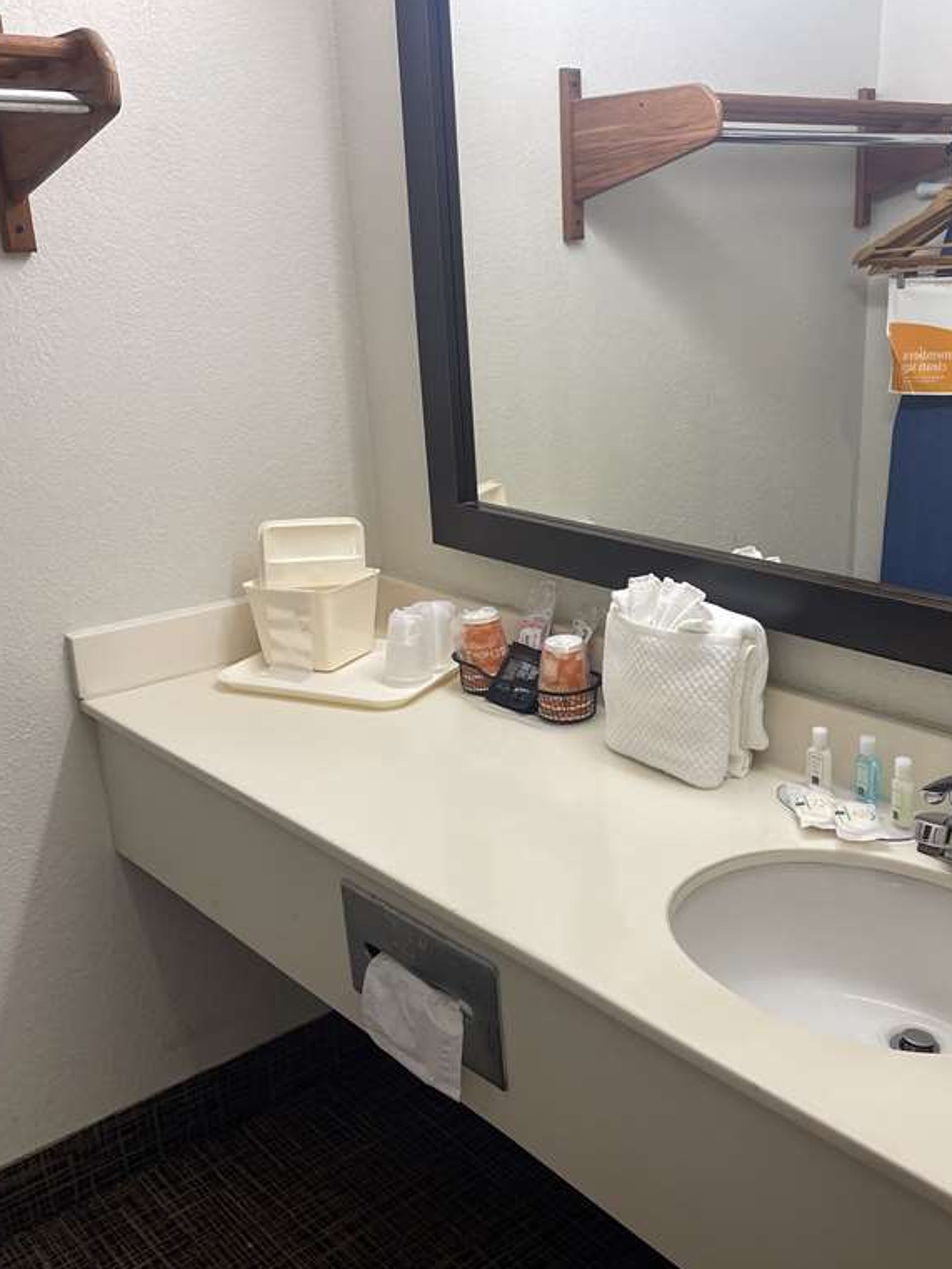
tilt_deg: -17.3
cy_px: 634
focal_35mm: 35
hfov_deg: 40.4
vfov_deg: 52.6
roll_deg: +2.1
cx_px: 595
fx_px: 1283
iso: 125
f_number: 1.6
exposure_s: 1/120
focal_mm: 5.1
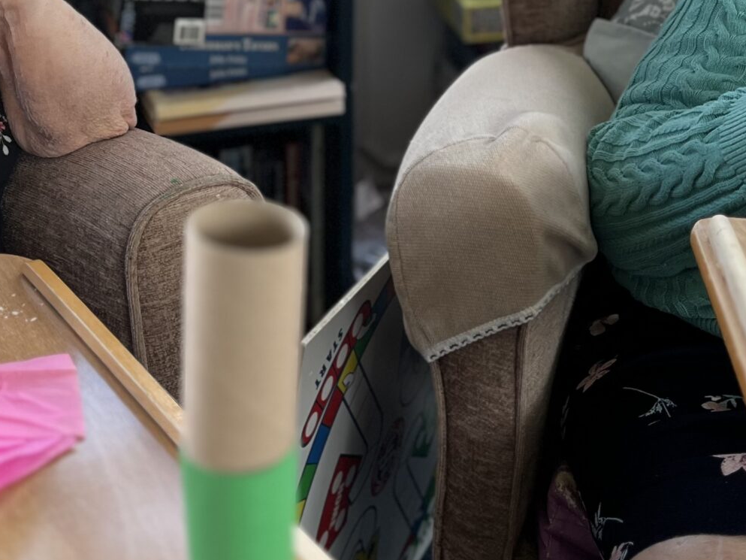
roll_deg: +1.1
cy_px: -42
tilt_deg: -14.8
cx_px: 375
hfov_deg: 29.0
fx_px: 1444
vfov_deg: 21.0
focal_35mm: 67
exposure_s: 1/154
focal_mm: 5.1
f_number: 1.6
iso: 64
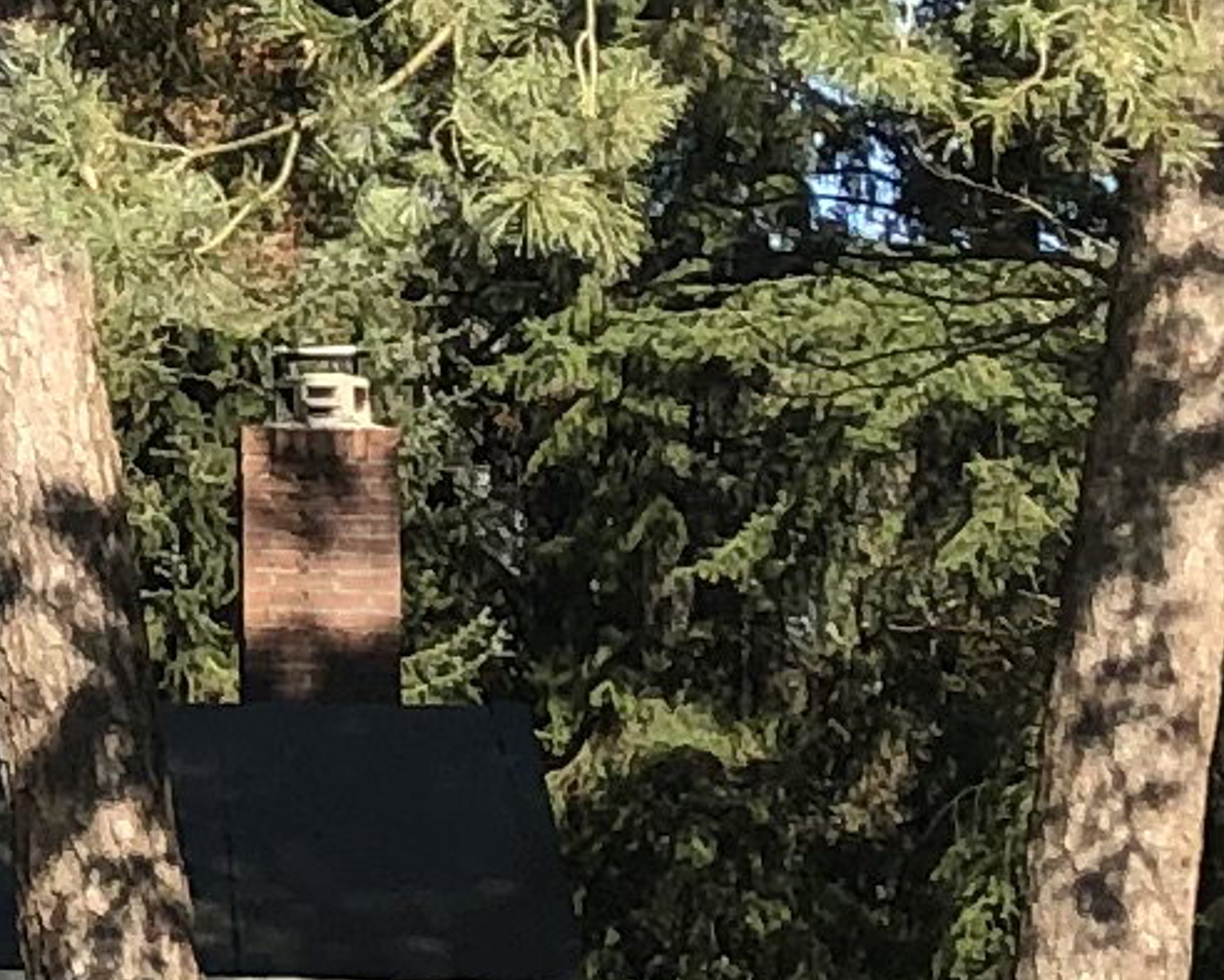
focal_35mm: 224
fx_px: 8118
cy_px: -264
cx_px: -1122
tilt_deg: +10.5
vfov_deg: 6.9
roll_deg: -1.9
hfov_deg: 8.2
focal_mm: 3.99
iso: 20
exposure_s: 1/706
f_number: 1.8
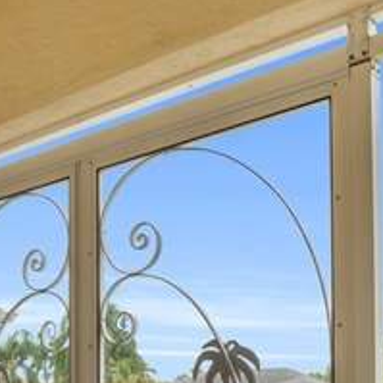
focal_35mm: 58
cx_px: 100
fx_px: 726
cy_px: 410
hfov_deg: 29.1
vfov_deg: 27.3
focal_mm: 17
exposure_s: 1/125
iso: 200
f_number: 8
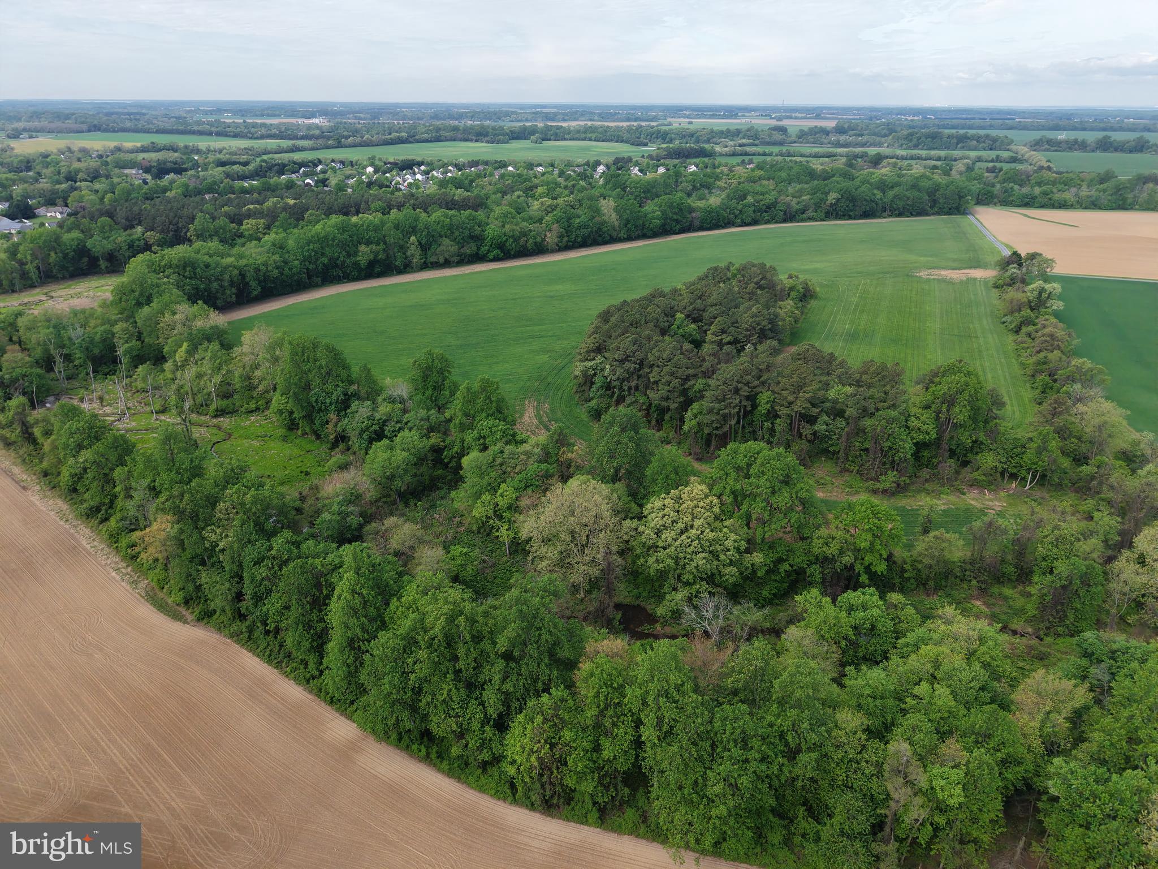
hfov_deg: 71.6
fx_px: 803
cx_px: 579
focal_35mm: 24
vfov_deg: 56.8
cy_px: 434
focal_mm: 8.67
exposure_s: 1/1250
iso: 100
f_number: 1.8
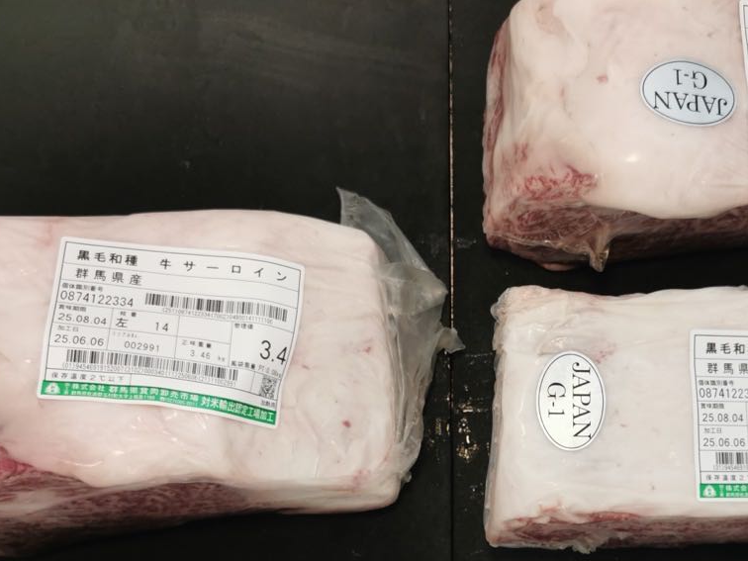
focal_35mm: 50
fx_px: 1080
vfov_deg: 28.8
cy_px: 408
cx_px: 476
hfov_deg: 37.9
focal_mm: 5.56
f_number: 1.6
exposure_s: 1/50
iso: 100
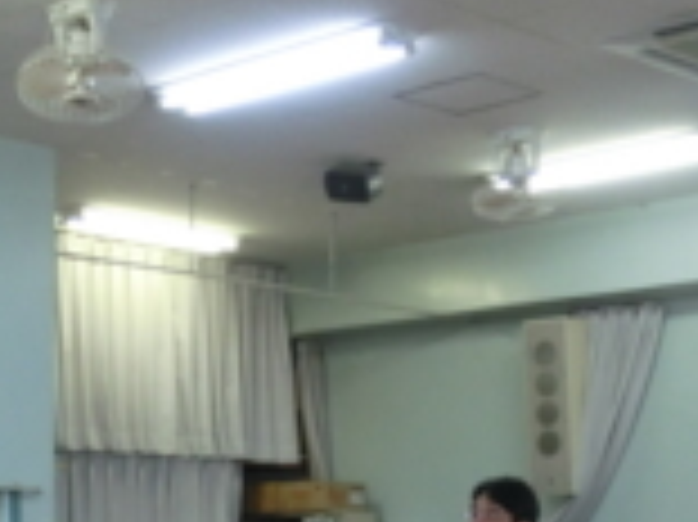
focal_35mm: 85
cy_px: 576
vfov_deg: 16.8
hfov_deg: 22.8
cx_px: 158
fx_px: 1713
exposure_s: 1/125
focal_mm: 5.93
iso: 400
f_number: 3.7
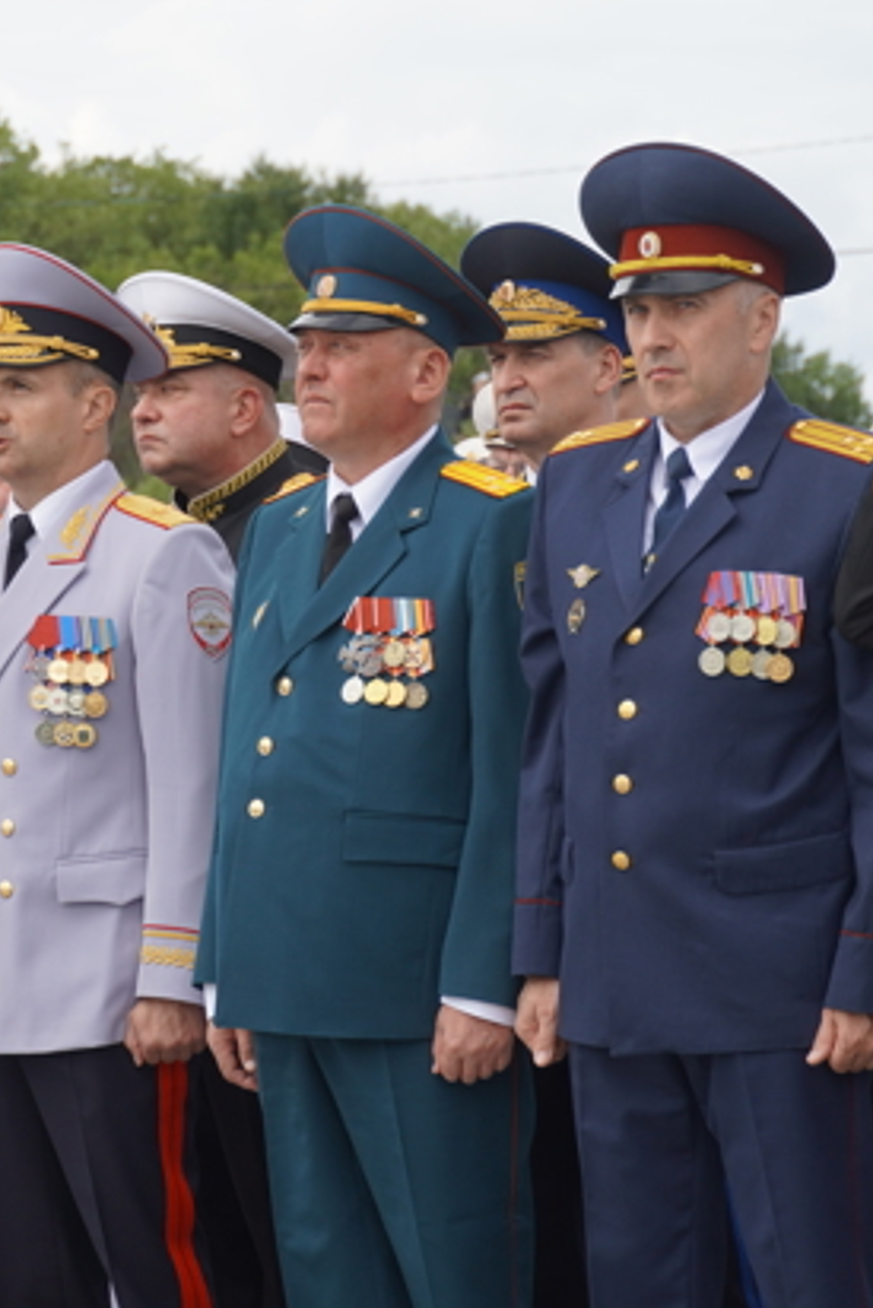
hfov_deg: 7.2
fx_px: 6941
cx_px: 183
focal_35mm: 191
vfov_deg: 10.8
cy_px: 721
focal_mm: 70
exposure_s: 1/250
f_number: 5.6
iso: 100
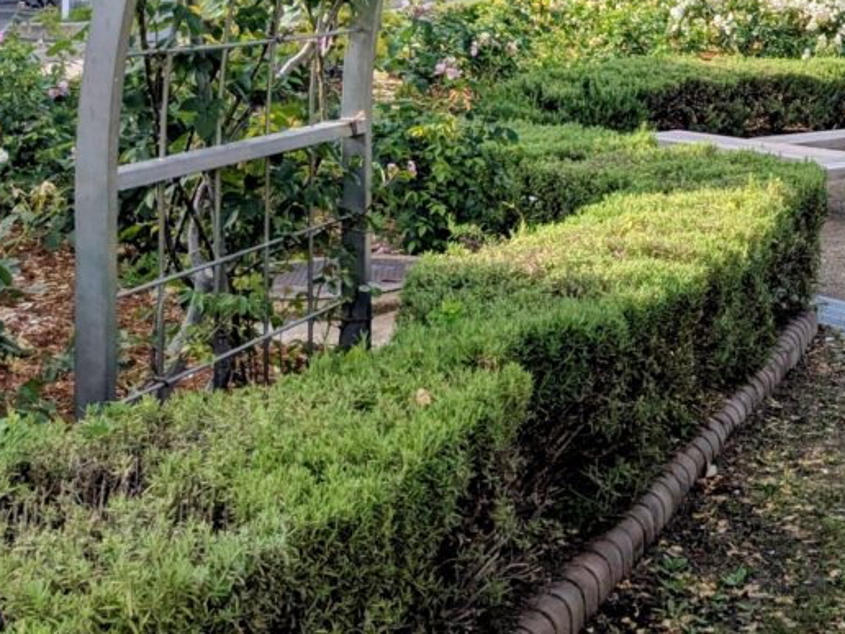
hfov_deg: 26.3
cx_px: 973
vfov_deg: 20.8
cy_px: -74
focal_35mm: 67
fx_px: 1636
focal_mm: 4.38
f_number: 1.73
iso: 60
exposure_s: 1/3891
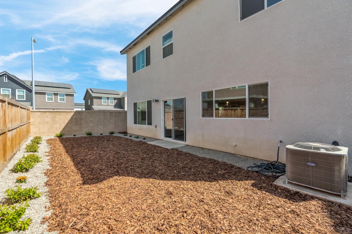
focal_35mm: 16
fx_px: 156
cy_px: 117
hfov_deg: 96.7
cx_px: 176
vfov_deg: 73.7
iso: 640
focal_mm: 16
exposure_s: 1/1000
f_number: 7.1
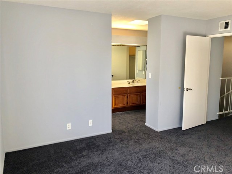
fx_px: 188
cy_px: 87
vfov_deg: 49.7
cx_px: 116
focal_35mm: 28
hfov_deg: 63.4
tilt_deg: -7.4
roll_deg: -0.2
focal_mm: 3.99
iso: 40
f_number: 1.8
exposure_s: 1/120
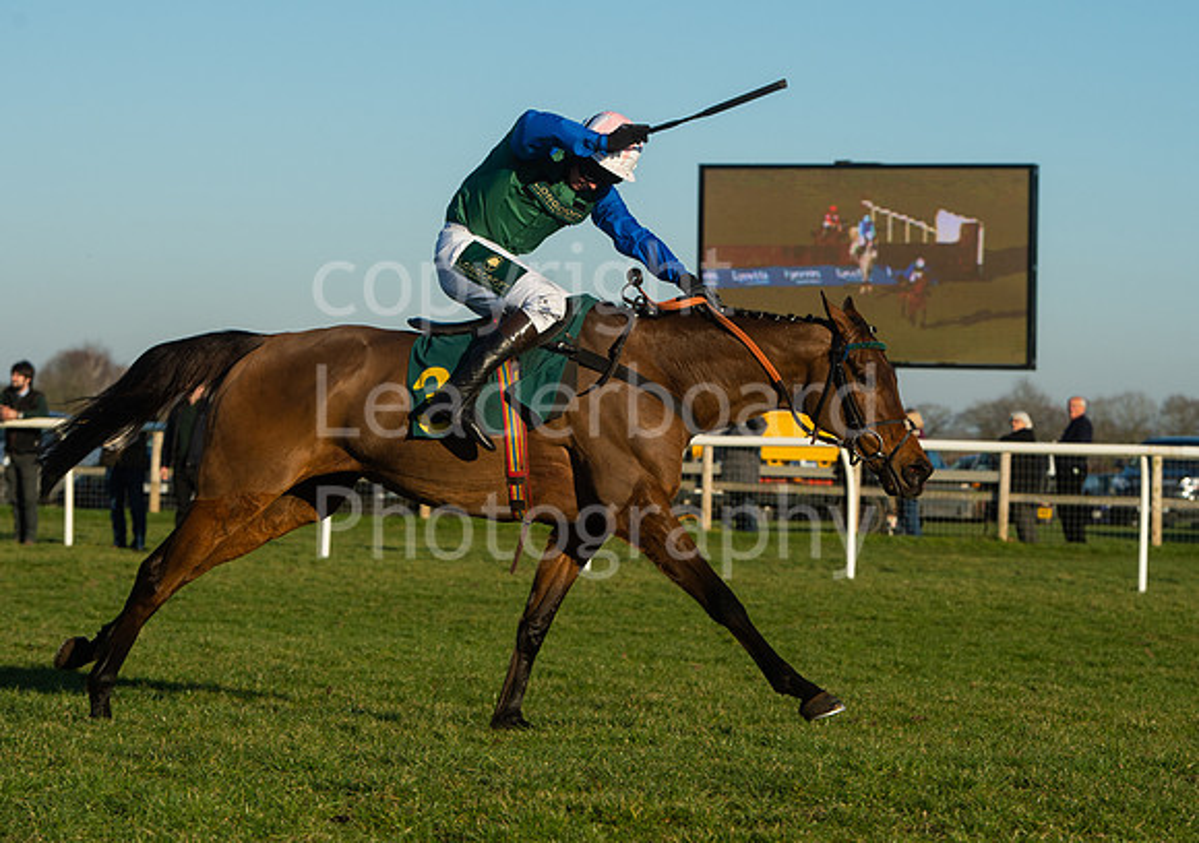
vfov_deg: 10.4
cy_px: 363
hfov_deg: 14.7
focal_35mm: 137
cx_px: 656
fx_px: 4646
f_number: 6.3
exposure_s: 1/3200
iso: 500
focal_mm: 116
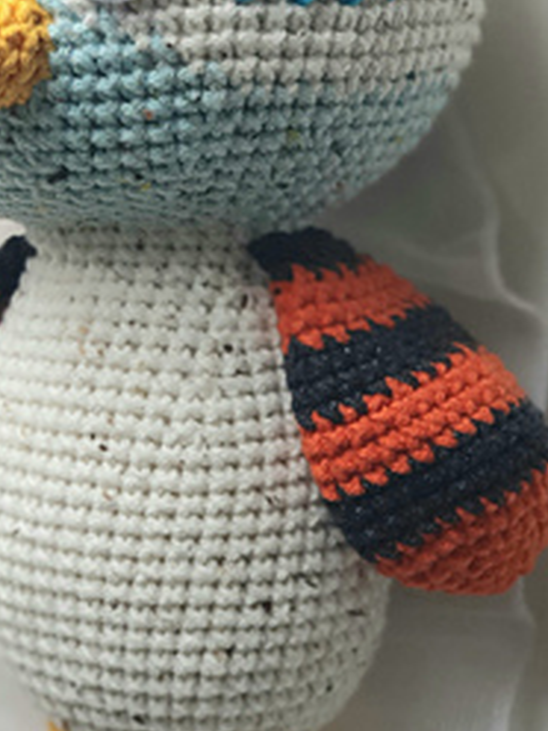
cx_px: 124
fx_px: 2828
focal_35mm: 134
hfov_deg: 11.0
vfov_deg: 14.6
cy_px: 133
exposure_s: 1/120
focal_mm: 6
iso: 40
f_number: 2.4
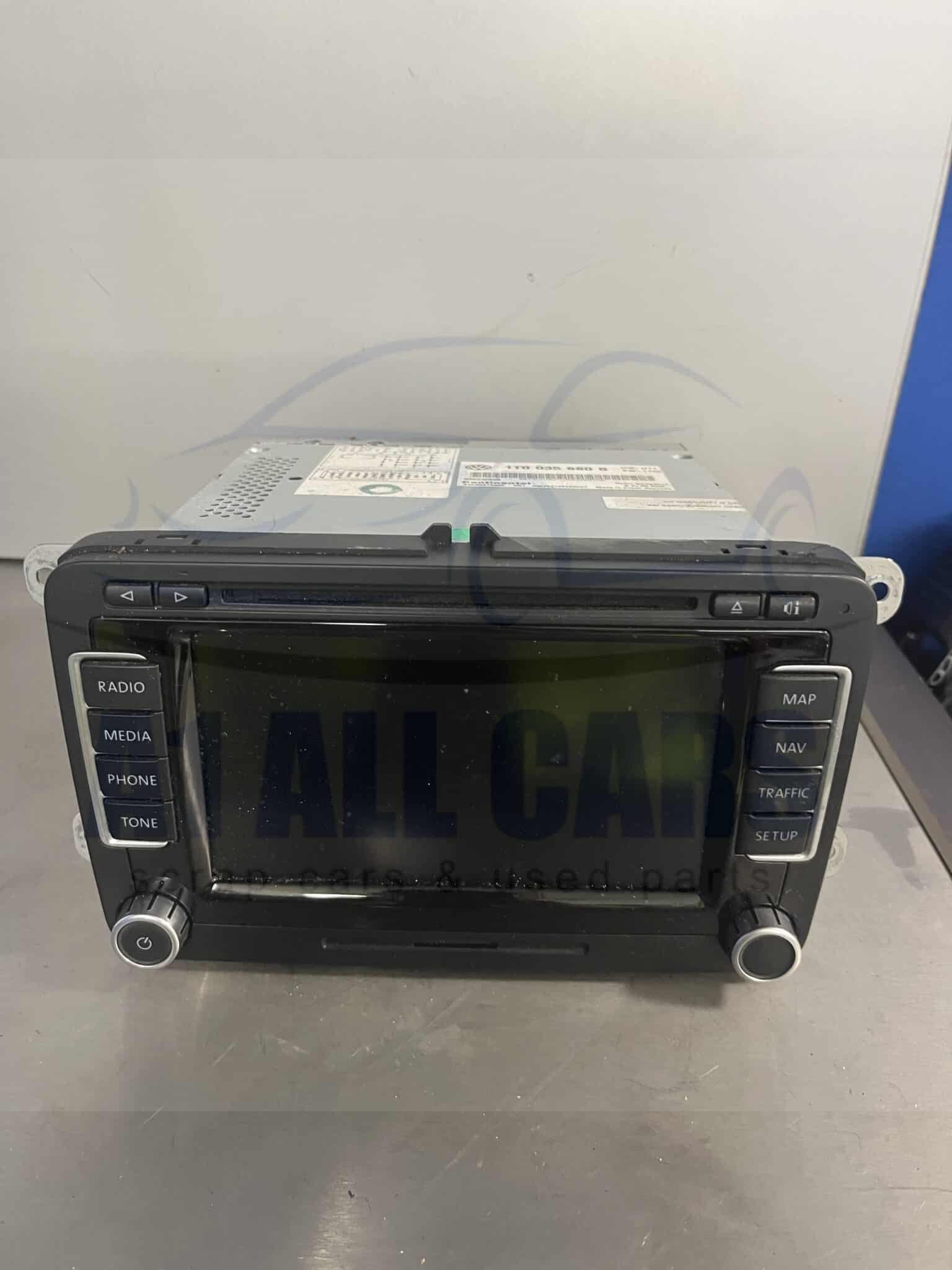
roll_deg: +0.5
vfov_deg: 67.3
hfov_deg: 53.1
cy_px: 635
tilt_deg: -28.6
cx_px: 476
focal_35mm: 26
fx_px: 953
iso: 250
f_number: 1.6
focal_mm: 5.1
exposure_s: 1/50
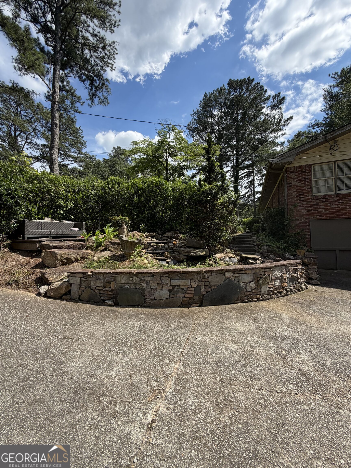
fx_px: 189
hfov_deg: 85.7
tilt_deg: +2.9
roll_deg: +1.8
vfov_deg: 102.1
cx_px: 176
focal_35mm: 14
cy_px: 234
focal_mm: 2.22
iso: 25
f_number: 2.2
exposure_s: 1/789
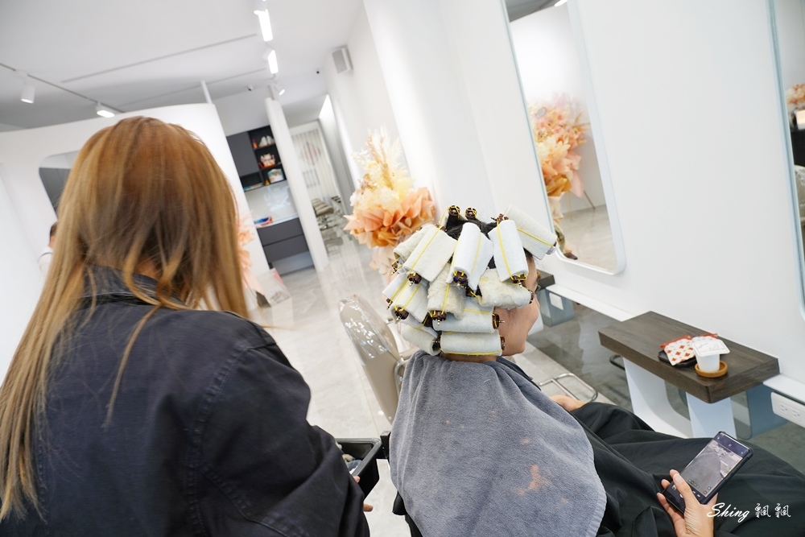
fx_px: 537
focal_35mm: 24
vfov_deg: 53.1
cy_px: 268
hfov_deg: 73.7
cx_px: 402
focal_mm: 24
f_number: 5.6
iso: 250
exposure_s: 1/30
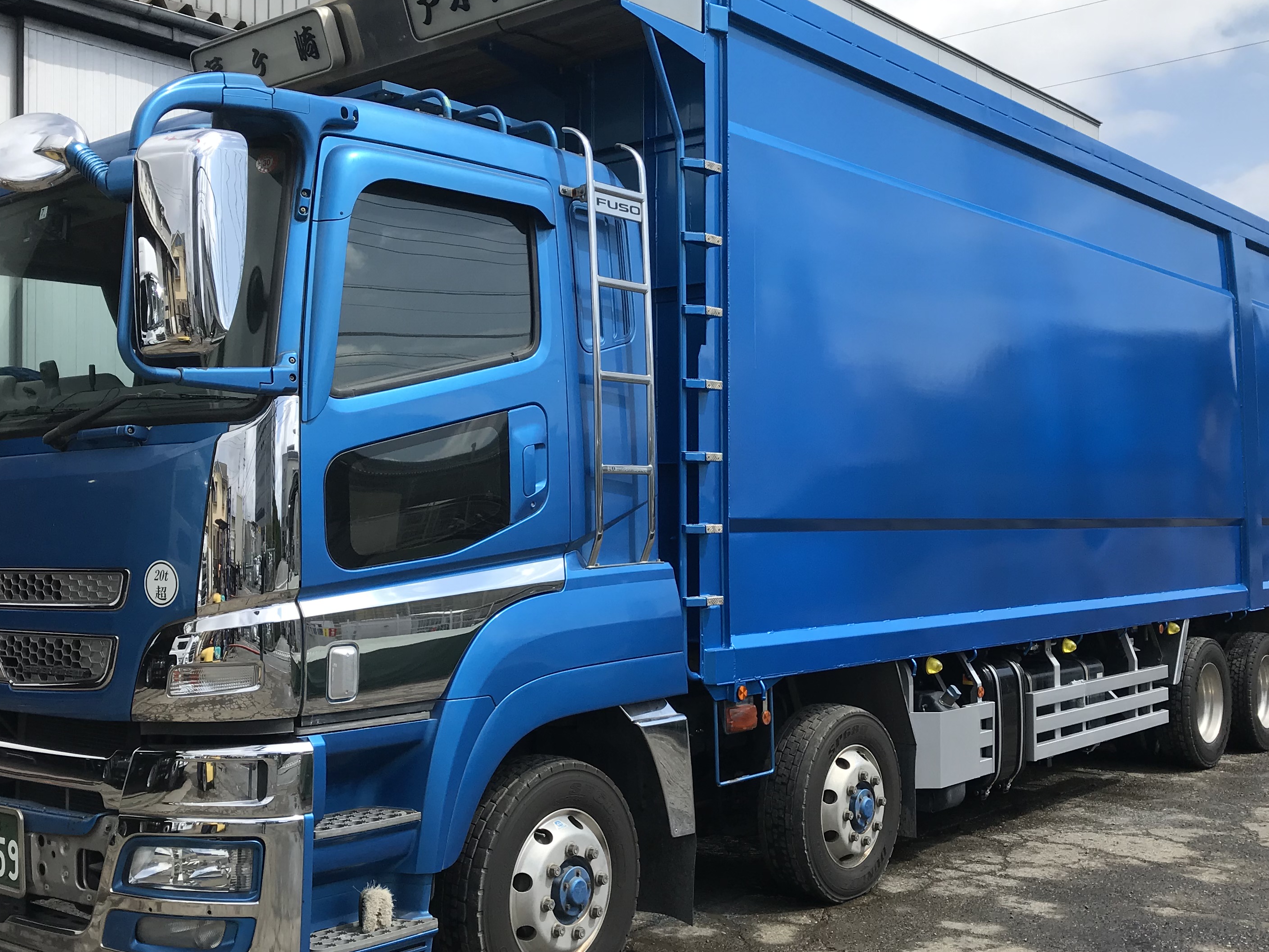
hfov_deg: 46.8
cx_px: 619
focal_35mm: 40
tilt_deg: +0.2
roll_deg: -1.2
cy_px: 509
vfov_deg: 35.9
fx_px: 1466
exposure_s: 1/2083
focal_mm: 3.99
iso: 20
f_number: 1.8
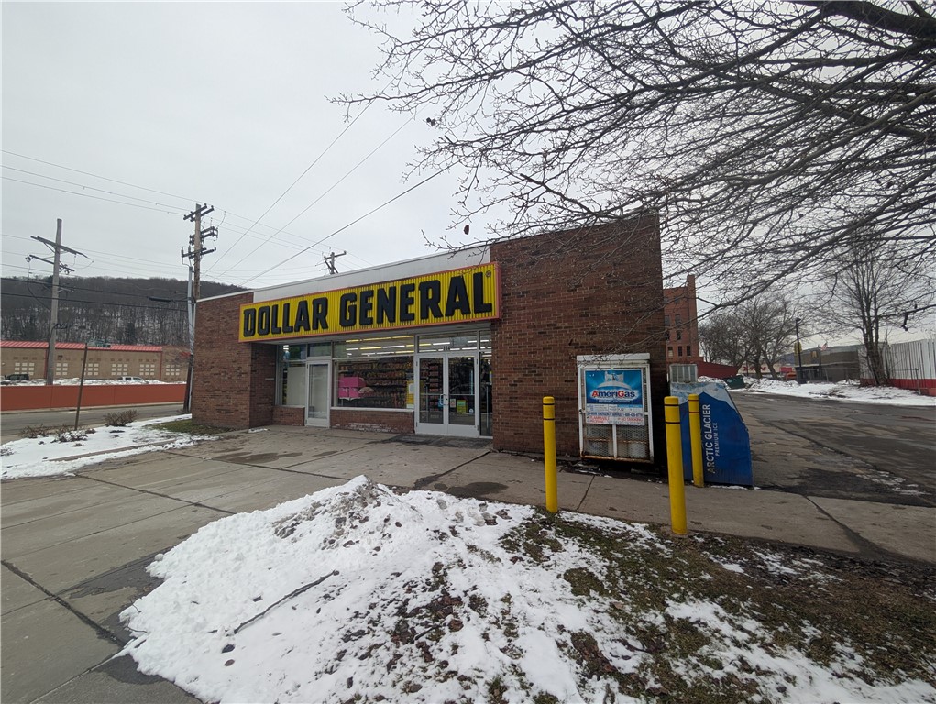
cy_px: 352
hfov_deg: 110.5
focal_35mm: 12
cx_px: 468
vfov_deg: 94.6
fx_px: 325
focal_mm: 2.02
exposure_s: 1/509
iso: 53
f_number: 1.7
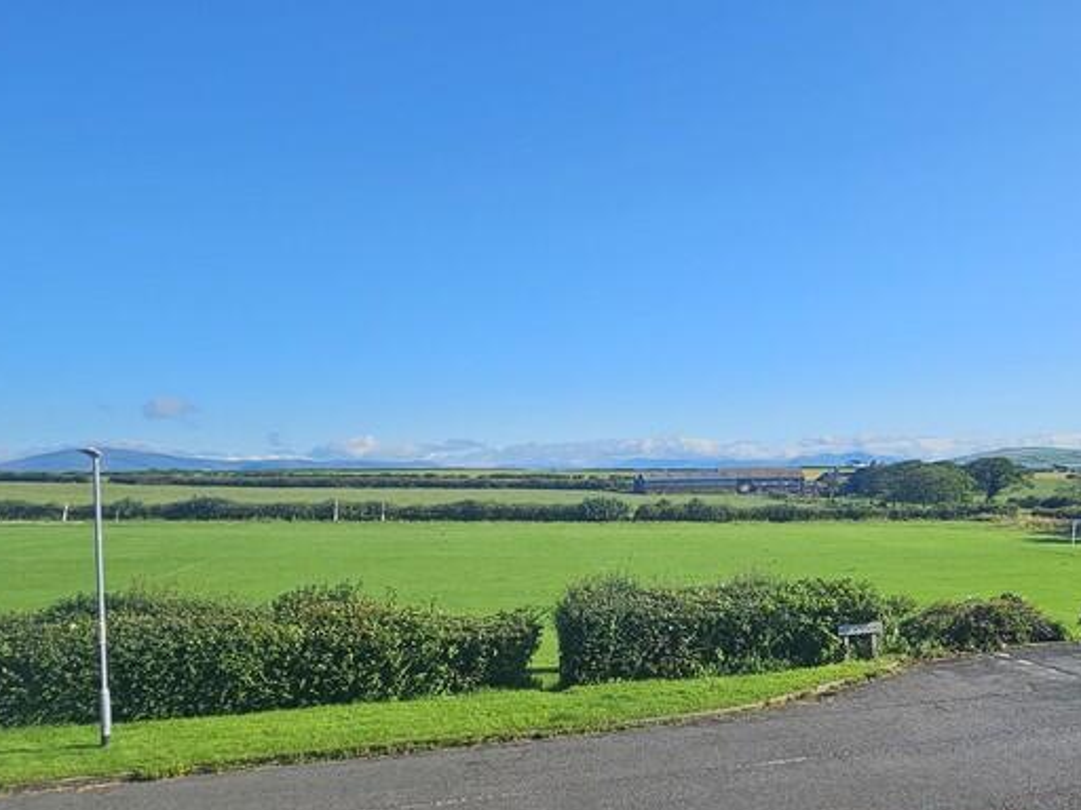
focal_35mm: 26
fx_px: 812
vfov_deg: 52.7
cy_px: 489
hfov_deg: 64.9
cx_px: 752
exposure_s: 1/2782
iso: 50
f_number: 2.2
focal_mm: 2.2
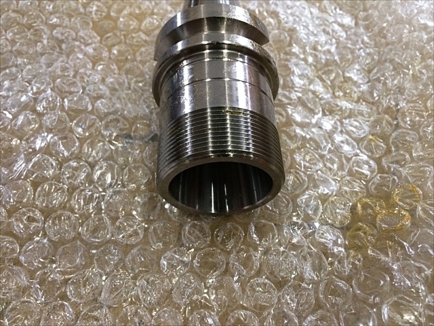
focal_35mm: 29
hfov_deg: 61.7
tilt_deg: -58.0
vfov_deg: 48.2
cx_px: 217
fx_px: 364
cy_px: 163
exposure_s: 1/30
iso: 200
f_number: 2.2
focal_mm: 4.15
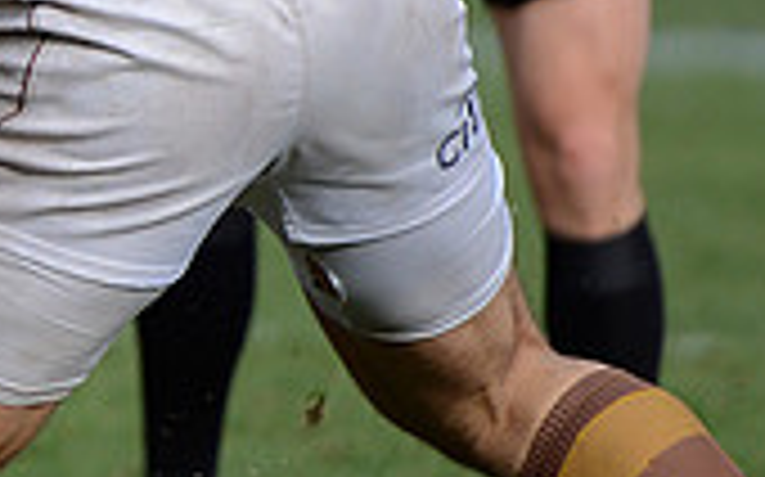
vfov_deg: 1.9
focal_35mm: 679
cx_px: -315
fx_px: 14147
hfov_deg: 3.1
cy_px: -371
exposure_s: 1/1000
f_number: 2.8
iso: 320
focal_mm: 195
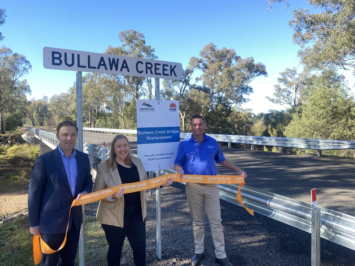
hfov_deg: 67.3
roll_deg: +0.1
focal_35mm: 26
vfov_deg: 53.1
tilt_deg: -2.0
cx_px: 178
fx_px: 267
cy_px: 133
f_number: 1.8
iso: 32
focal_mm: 4.25
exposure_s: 1/171
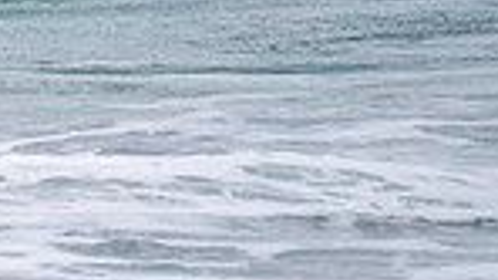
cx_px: -333
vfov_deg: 0.6
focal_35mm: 2051
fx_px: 27064
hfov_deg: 1.1
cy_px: -309
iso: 800
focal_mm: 500
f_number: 5.6
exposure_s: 1/1250
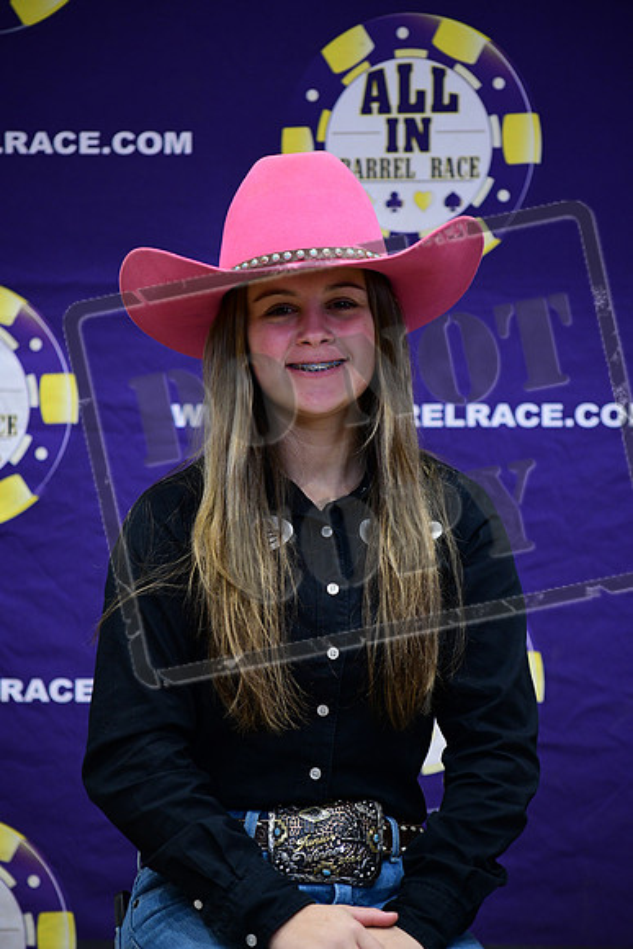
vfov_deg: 18.6
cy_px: 474
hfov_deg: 12.5
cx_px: 316
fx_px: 2899
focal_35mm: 110
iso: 2500
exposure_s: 1/250
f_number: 4.2
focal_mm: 110
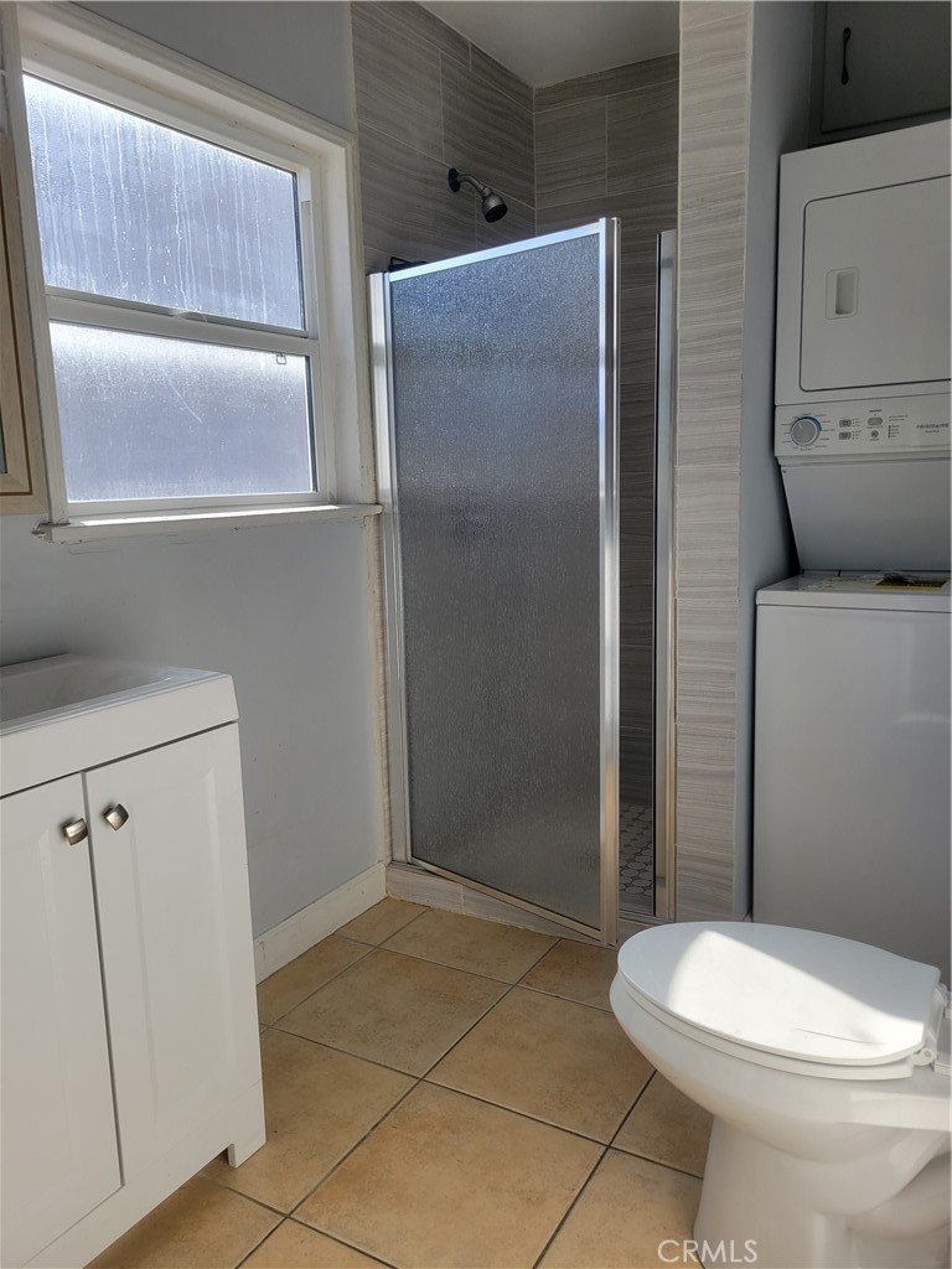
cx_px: 476
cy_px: 634
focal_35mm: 26
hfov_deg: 53.1
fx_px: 953
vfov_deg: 67.3
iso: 40
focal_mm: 5.4
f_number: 1.8
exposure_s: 1/412
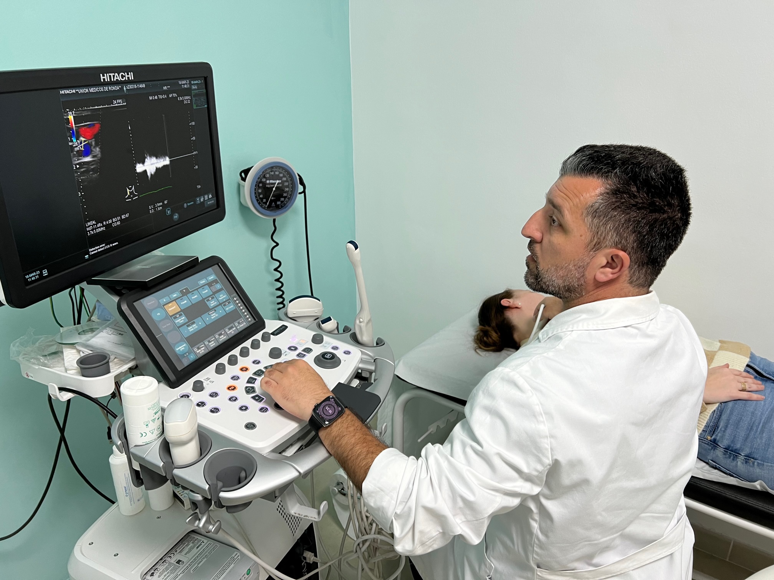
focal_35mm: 26
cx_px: 387
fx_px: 581
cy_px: 290
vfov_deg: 53.1
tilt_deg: -20.5
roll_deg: +1.0
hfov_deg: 67.3
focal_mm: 5.7
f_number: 1.5
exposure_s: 1/50
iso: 80
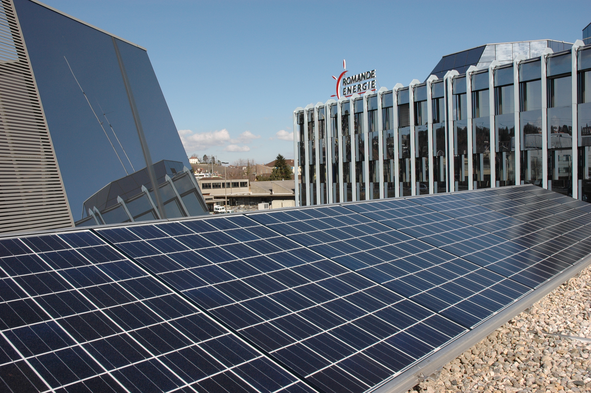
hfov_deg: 57.3
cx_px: 296
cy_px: 196
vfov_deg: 39.9
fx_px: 541
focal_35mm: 33
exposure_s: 1/400
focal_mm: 22
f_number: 10
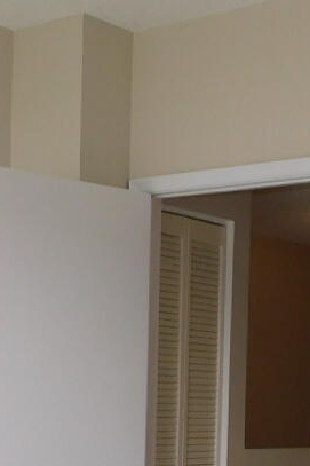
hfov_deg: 14.3
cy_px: 467
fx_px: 1215
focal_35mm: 94
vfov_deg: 21.0
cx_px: 6
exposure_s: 1/50
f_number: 3
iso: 125
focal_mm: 4
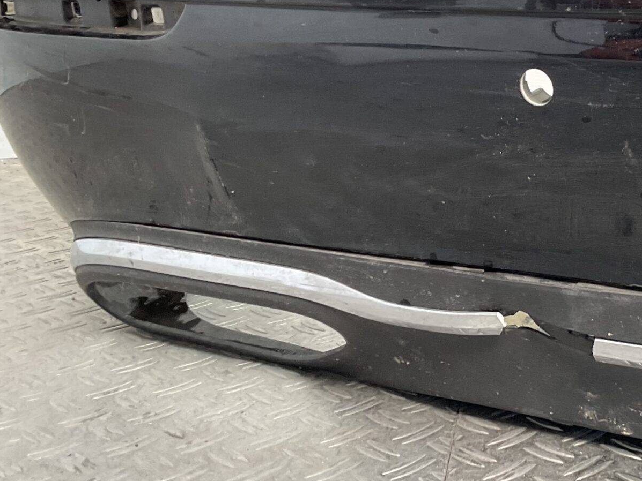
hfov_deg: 29.6
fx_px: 1150
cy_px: 218
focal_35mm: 62
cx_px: 600
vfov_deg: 23.6
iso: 50
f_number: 1.8
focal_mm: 3
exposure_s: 1/120
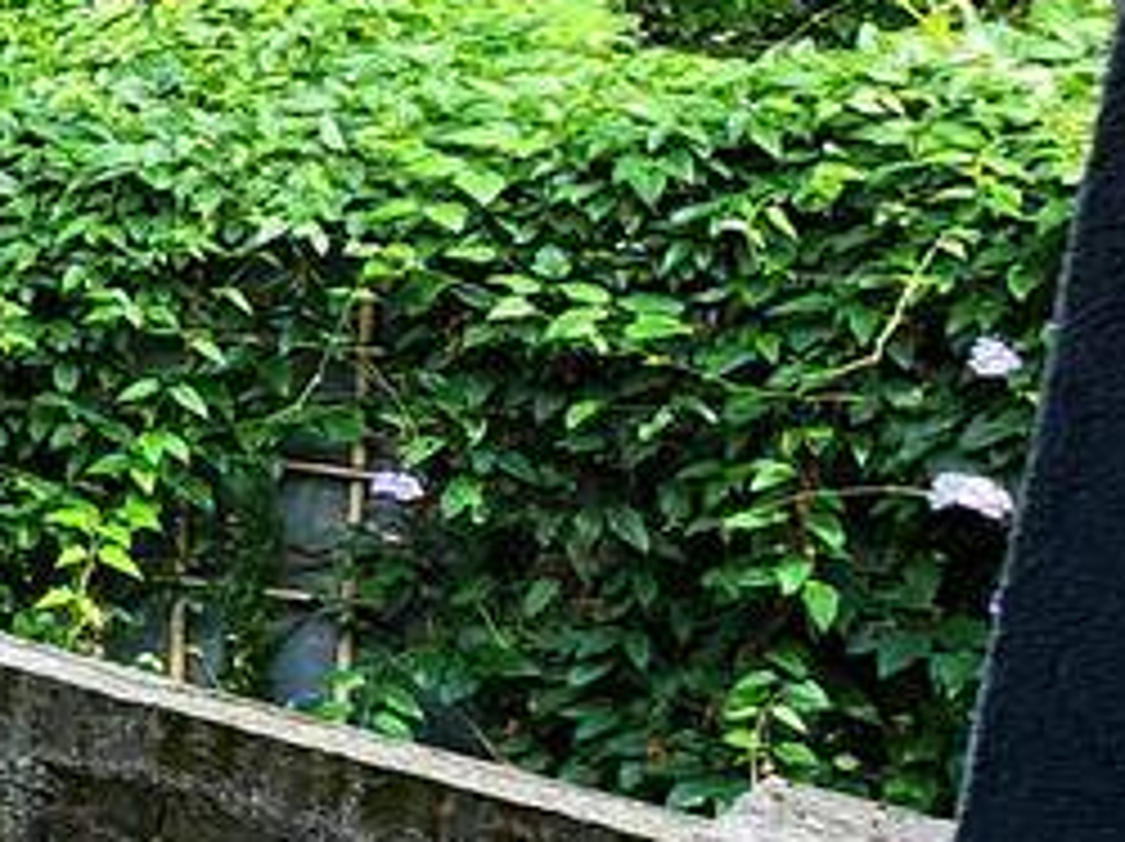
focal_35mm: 75
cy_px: 59
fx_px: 2435
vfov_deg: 19.2
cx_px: -2016
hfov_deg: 12.6
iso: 64
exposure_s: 1/120
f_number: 2.2
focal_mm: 2.2
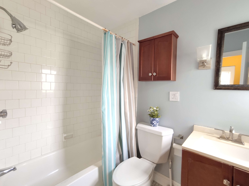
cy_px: 93
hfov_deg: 94.5
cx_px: 124
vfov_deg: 78.1
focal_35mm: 16
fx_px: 115
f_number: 2.2
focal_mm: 2.15
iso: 766
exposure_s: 1/25
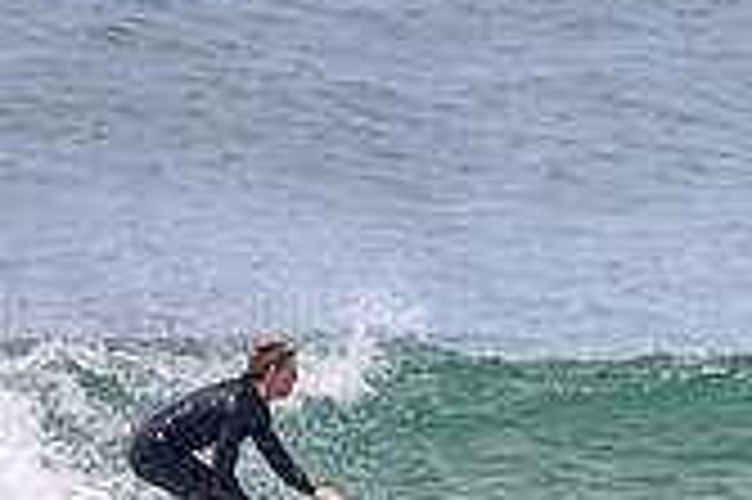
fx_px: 52045
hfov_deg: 0.8
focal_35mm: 2494
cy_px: 706
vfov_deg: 0.6
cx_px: 617
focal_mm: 540
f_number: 11
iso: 1000
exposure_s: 1/2000
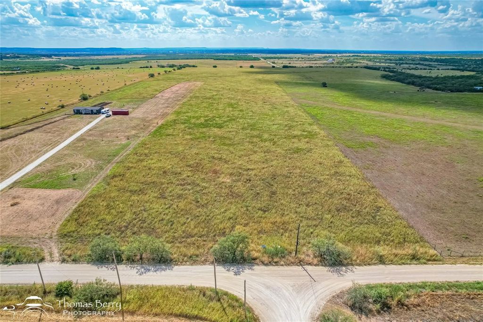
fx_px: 295
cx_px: 242
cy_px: 161
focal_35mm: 22
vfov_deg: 57.2
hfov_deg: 78.6
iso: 100
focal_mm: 8.38
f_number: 2.8
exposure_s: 1/2500
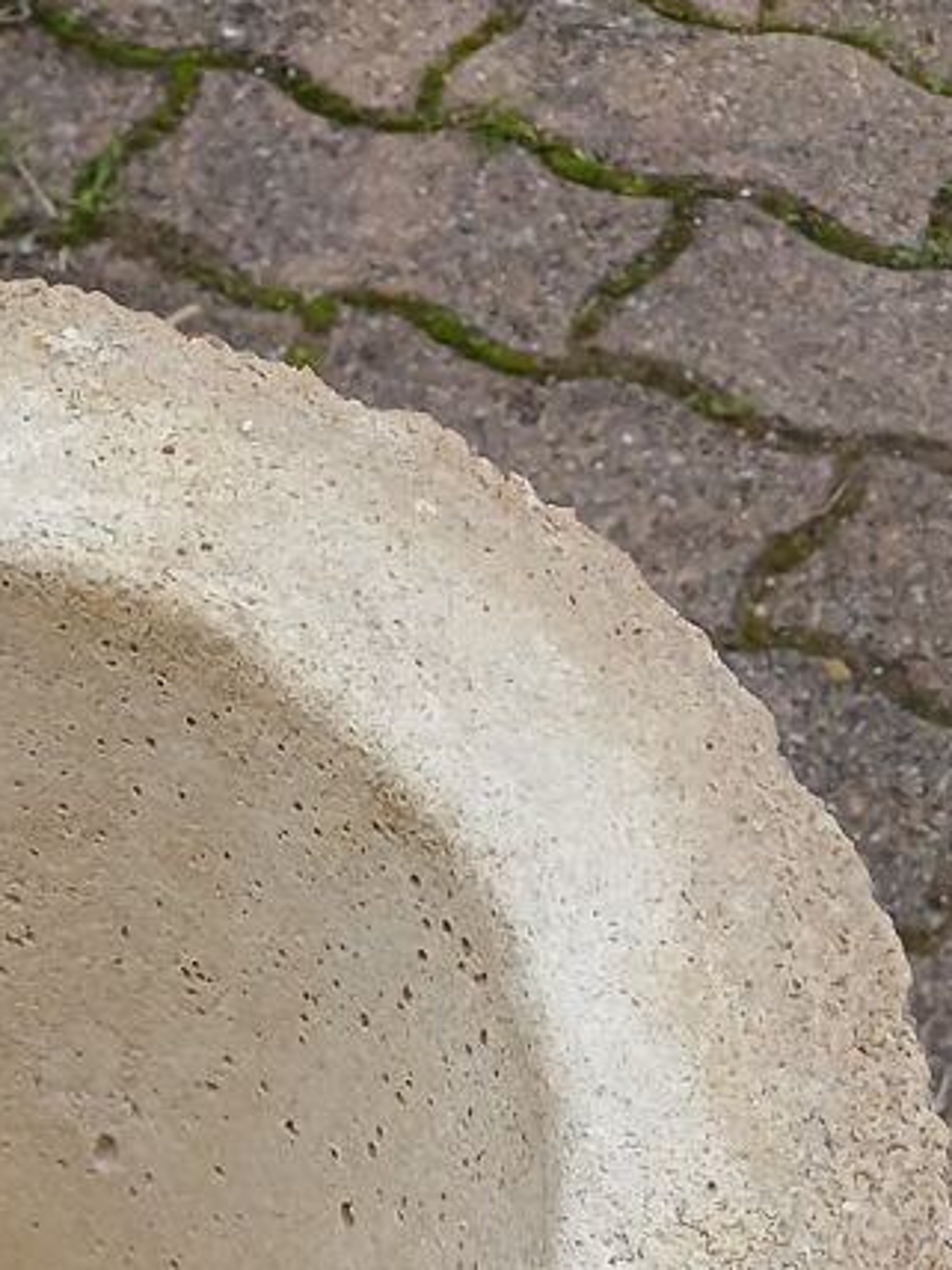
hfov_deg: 16.5
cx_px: -305
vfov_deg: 21.0
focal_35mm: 84
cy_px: 1693
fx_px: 3080
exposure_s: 1/50
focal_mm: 4
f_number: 1.8
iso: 125
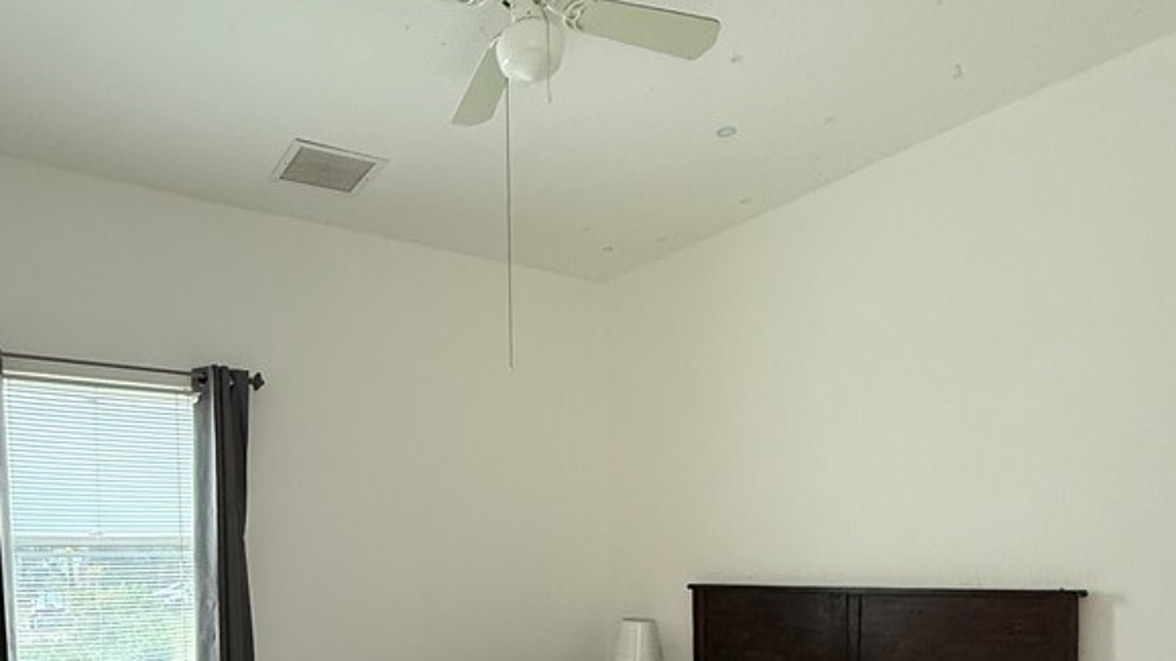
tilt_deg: -2.4
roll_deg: +0.2
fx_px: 842
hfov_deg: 69.3
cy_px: 602
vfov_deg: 39.6
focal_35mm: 27
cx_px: 484
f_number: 2.2
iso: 400
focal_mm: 2.22
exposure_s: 1/60
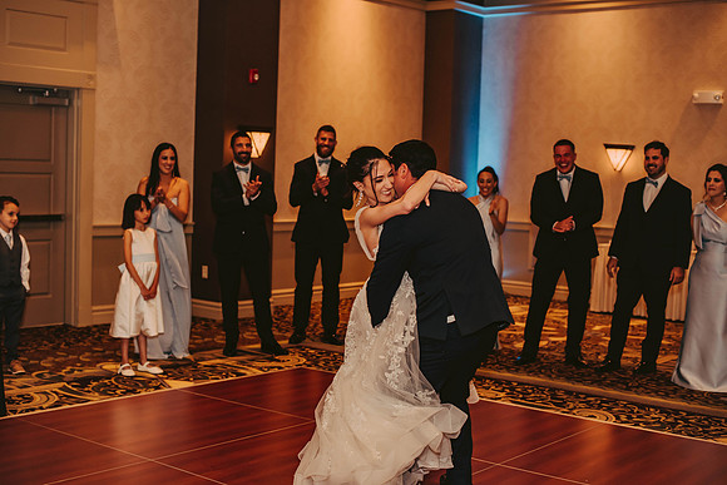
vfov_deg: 27.0
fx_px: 1010
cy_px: 242
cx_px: 364
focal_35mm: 50
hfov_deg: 39.6
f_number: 2.5
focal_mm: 50
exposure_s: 1/125
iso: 800
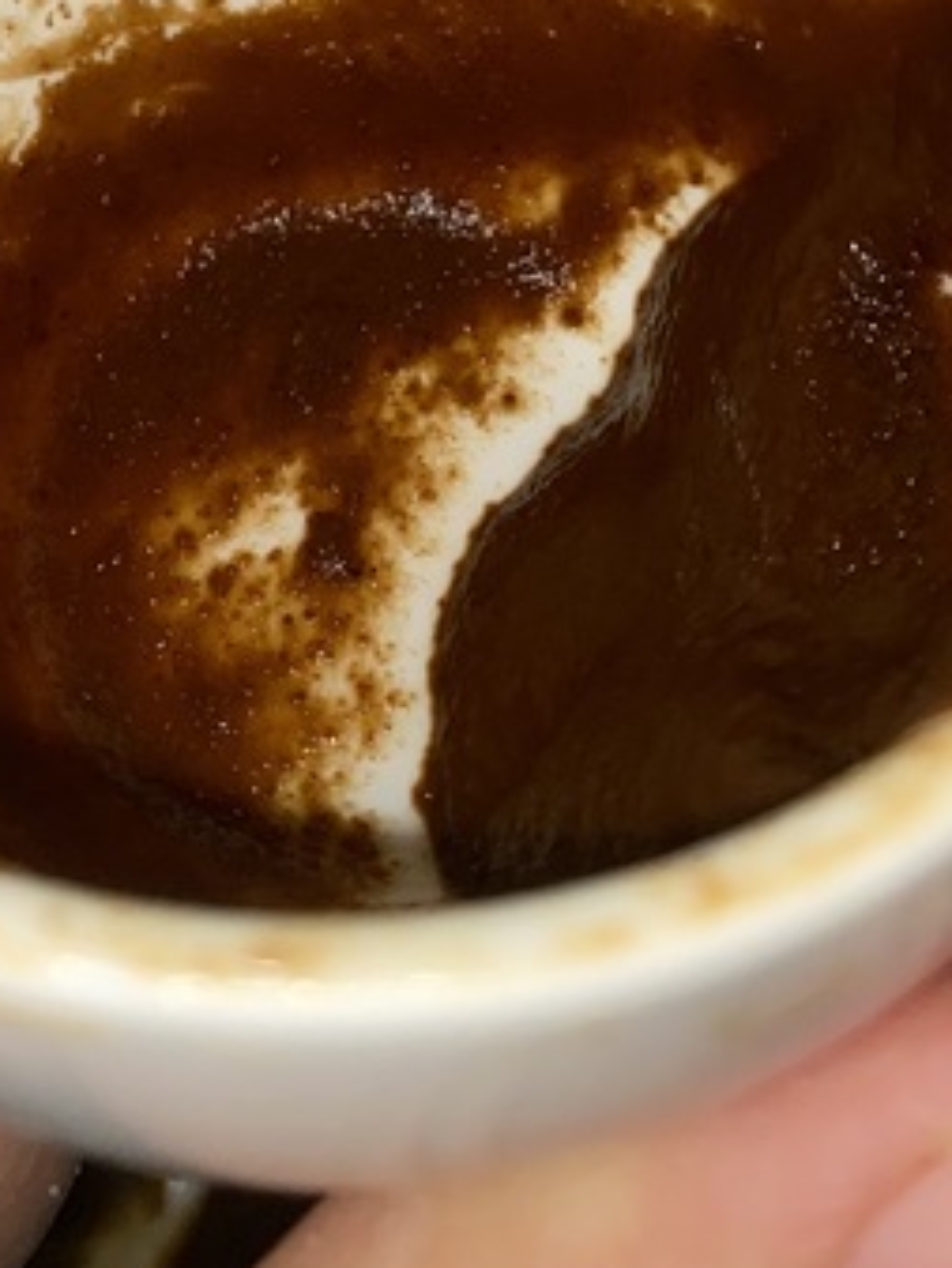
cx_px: 324
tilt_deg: -57.9
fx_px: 2602
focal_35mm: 71
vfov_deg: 24.4
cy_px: -316
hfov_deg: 20.7
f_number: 1.8
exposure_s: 1/45
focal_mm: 4.25
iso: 32
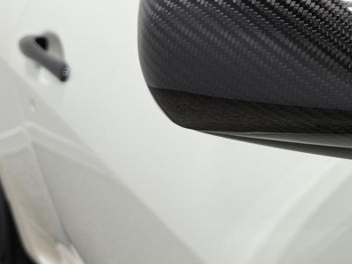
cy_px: 97
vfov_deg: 23.6
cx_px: 352
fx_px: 630
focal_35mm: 62
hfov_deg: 29.2
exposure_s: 1/276
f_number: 1.78
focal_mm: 6.76
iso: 64
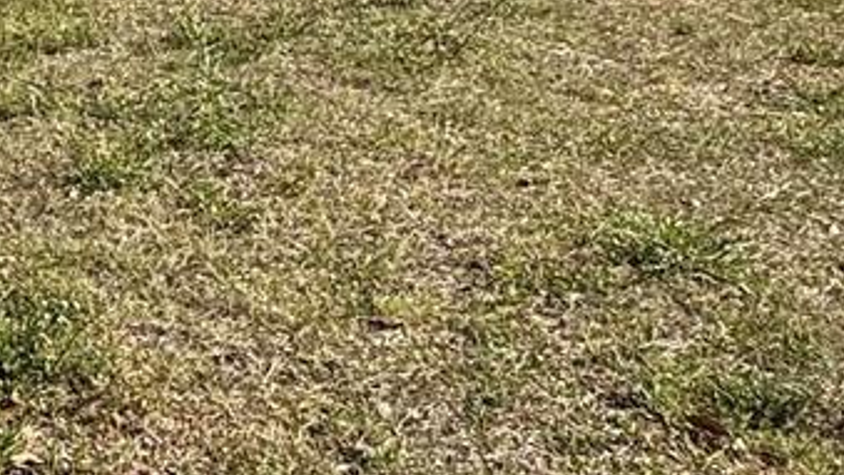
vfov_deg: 16.2
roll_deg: +0.2
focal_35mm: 72
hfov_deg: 26.0
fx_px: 1612
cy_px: -60
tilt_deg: -8.5
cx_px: -187
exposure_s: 1/518
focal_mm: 2.22
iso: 20
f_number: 2.2
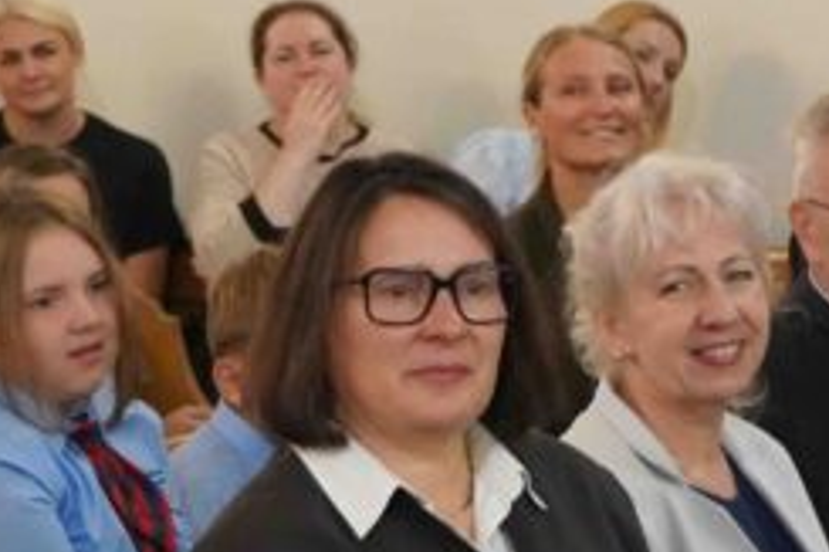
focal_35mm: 188
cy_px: 745
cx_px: 846
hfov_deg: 10.8
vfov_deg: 7.2
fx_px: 4326
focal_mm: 40
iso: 6400
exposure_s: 1/25
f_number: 5.6
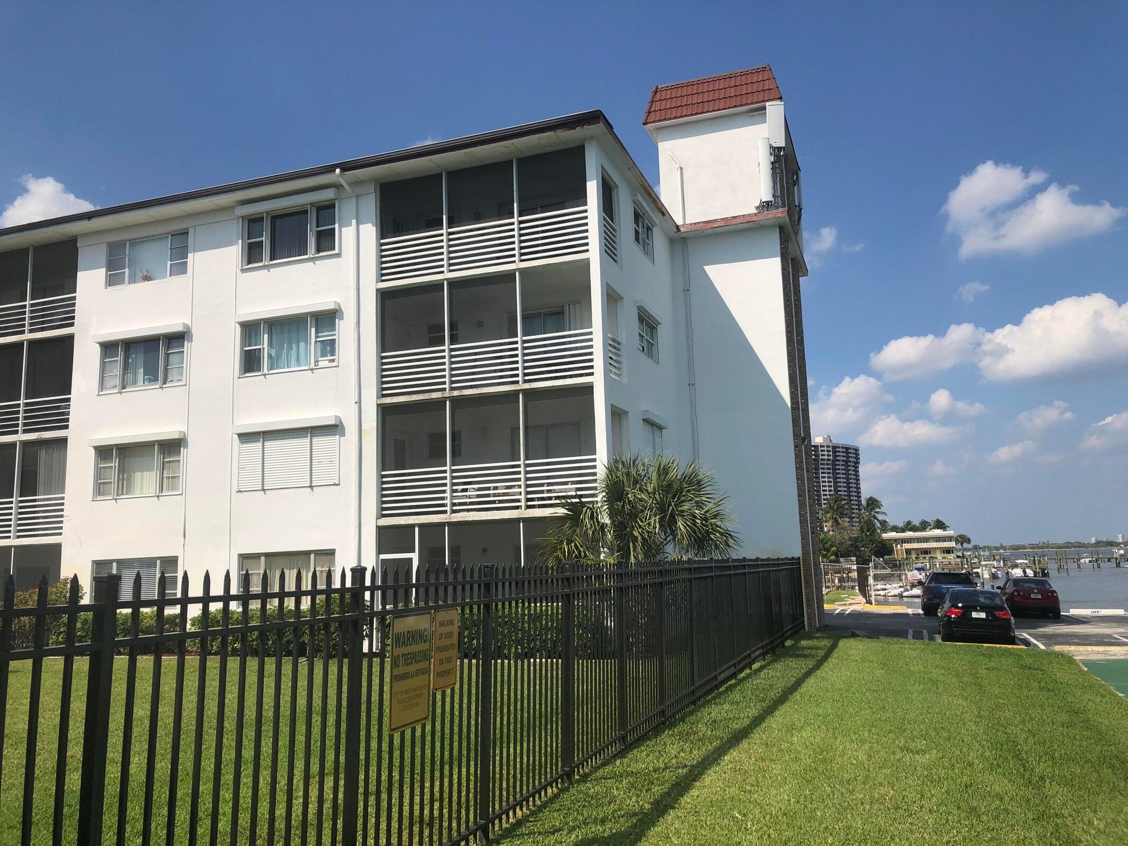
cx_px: 564
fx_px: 912
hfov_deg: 63.4
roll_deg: +0.8
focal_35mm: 28
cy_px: 423
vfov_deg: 49.7
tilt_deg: +8.9
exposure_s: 1/3205
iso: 20
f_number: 1.8
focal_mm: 3.99
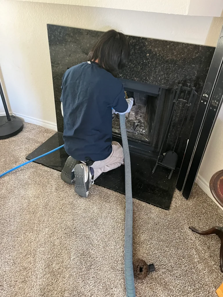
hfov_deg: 53.1
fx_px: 223
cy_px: 148
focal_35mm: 26
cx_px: 112
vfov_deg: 67.3
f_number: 1.6
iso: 500
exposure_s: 1/48
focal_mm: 5.1
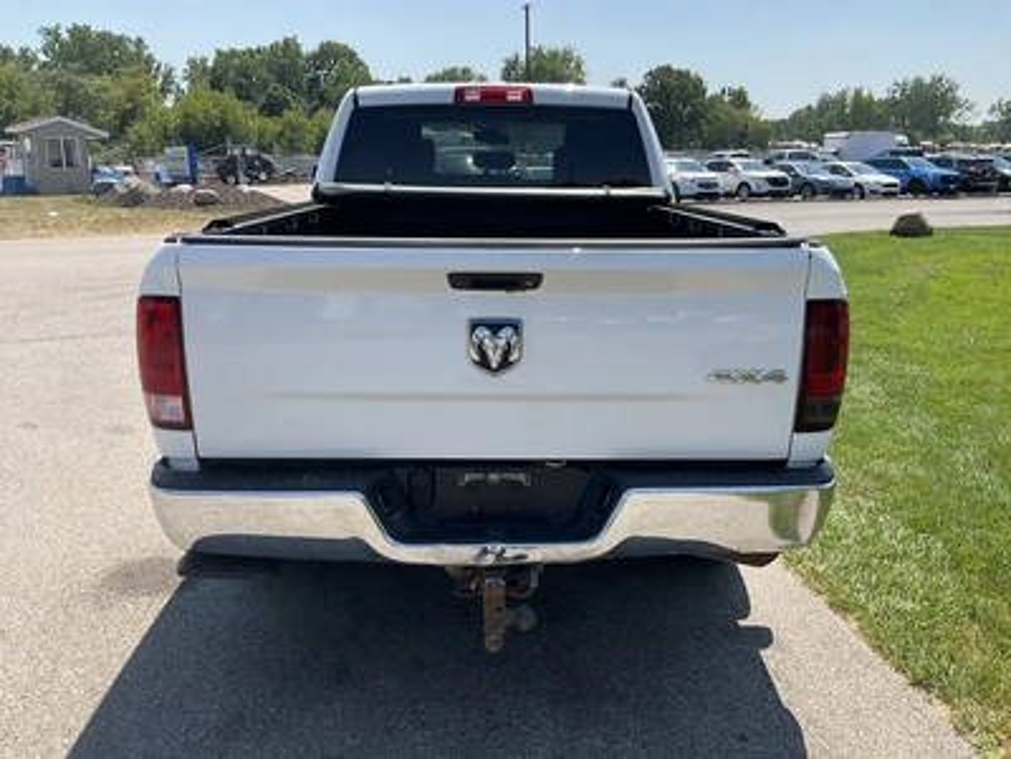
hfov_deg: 61.7
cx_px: 506
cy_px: 380
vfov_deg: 48.2
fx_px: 847
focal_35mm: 29
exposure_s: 1/1195
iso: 25
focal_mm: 3
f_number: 1.8
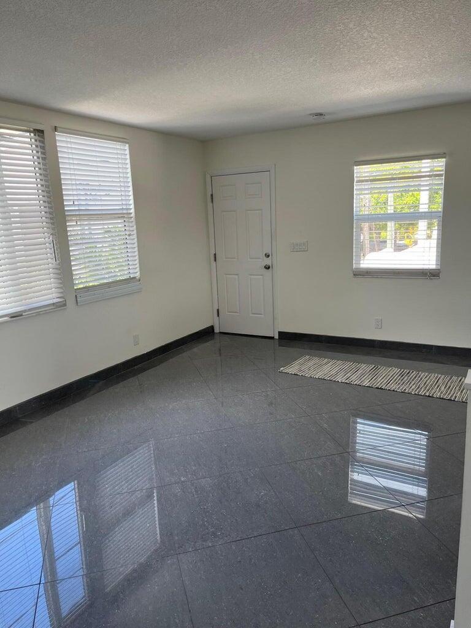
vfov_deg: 67.3
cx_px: 236
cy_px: 314
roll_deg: +2.4
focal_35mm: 26
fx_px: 472
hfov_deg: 53.1
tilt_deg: -13.0
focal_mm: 5.1
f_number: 1.6
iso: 50
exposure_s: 1/162
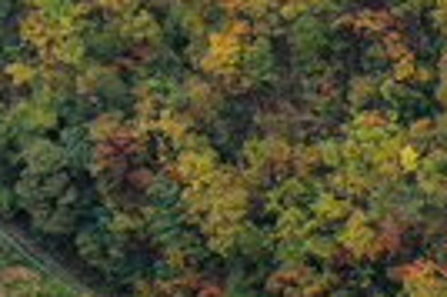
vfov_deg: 7.6
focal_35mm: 180
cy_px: 282
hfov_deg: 9.4
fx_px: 2232
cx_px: 1264
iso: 200
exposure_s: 1/200
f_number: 5
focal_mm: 10.26
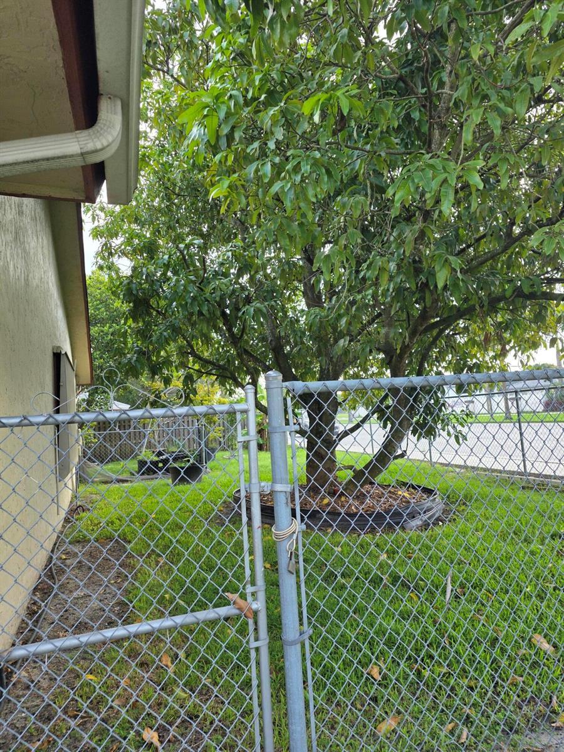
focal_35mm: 23
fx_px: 500
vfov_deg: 73.9
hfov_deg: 58.9
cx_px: 282
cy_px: 376
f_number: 1.7
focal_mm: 6.3
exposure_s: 1/359
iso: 40
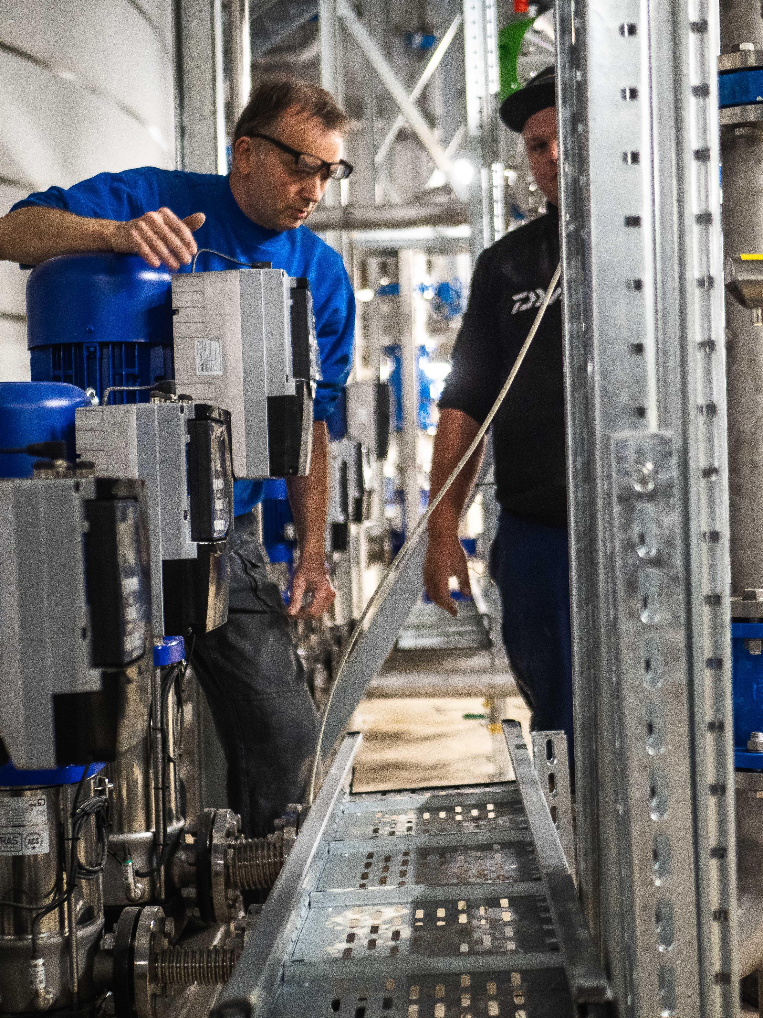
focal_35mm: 50
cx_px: 382
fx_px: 1469
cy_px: 509
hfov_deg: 29.1
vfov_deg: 38.2
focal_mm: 25
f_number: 1.7
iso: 1250
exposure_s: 1/100
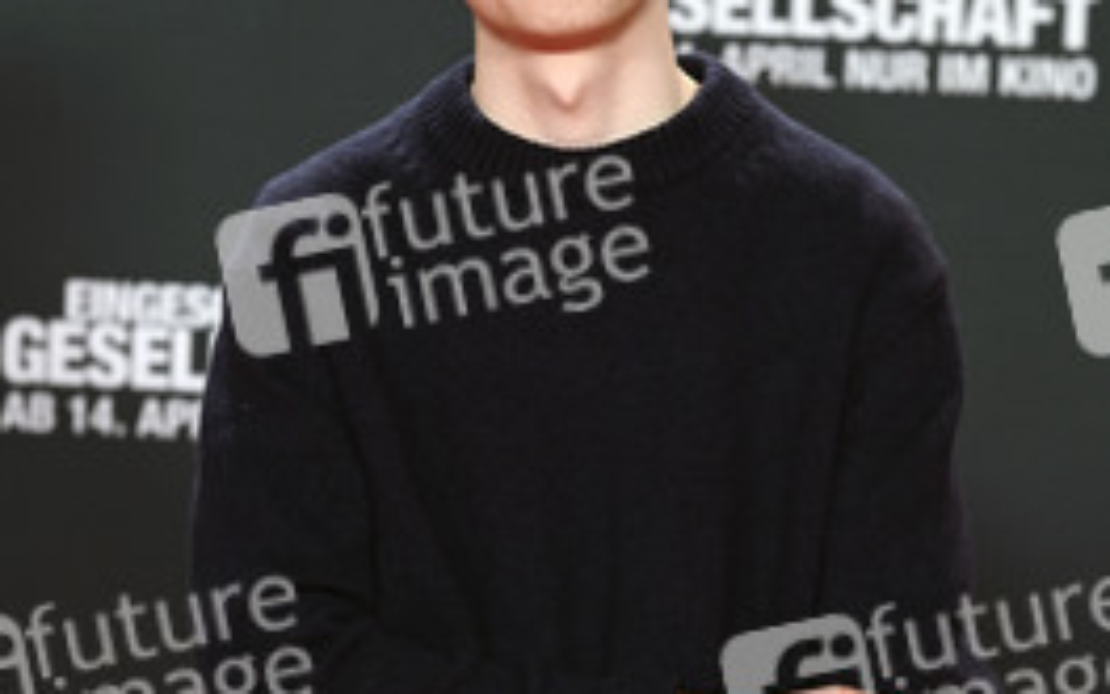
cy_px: 467
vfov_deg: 6.8
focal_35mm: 193
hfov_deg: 10.9
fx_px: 5838
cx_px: 555
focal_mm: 125
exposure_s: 1/500
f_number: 4.8
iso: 2200
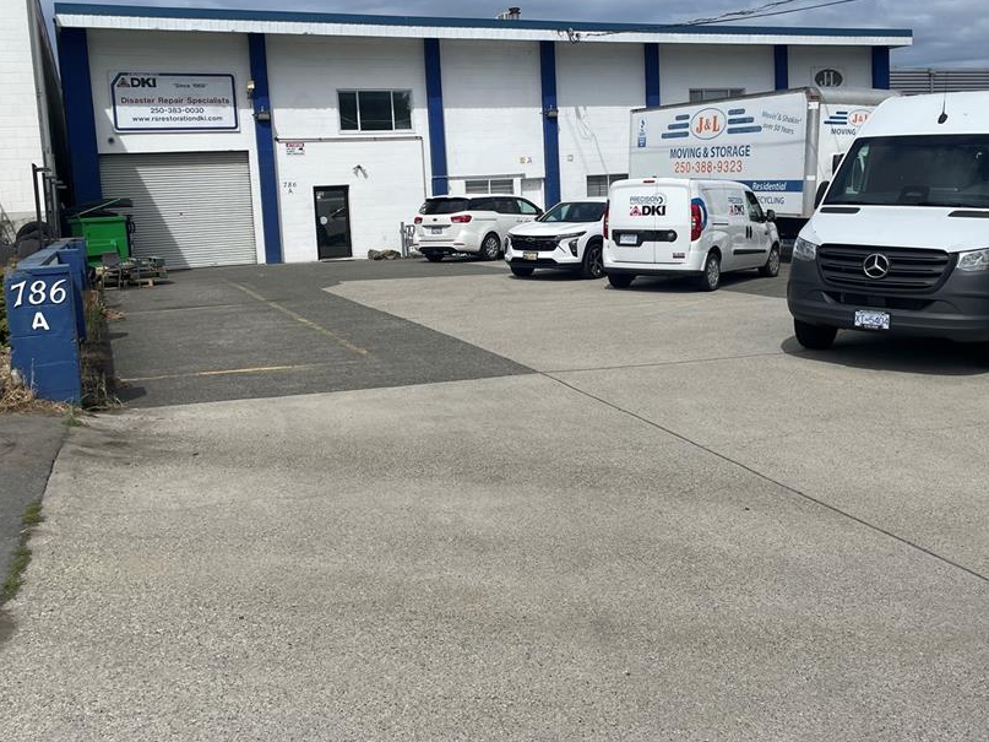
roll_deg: +2.8
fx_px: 943
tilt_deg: -4.3
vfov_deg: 42.6
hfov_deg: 55.3
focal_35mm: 33
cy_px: 281
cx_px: 522
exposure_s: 1/9091
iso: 32
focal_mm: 4.2
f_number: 1.6
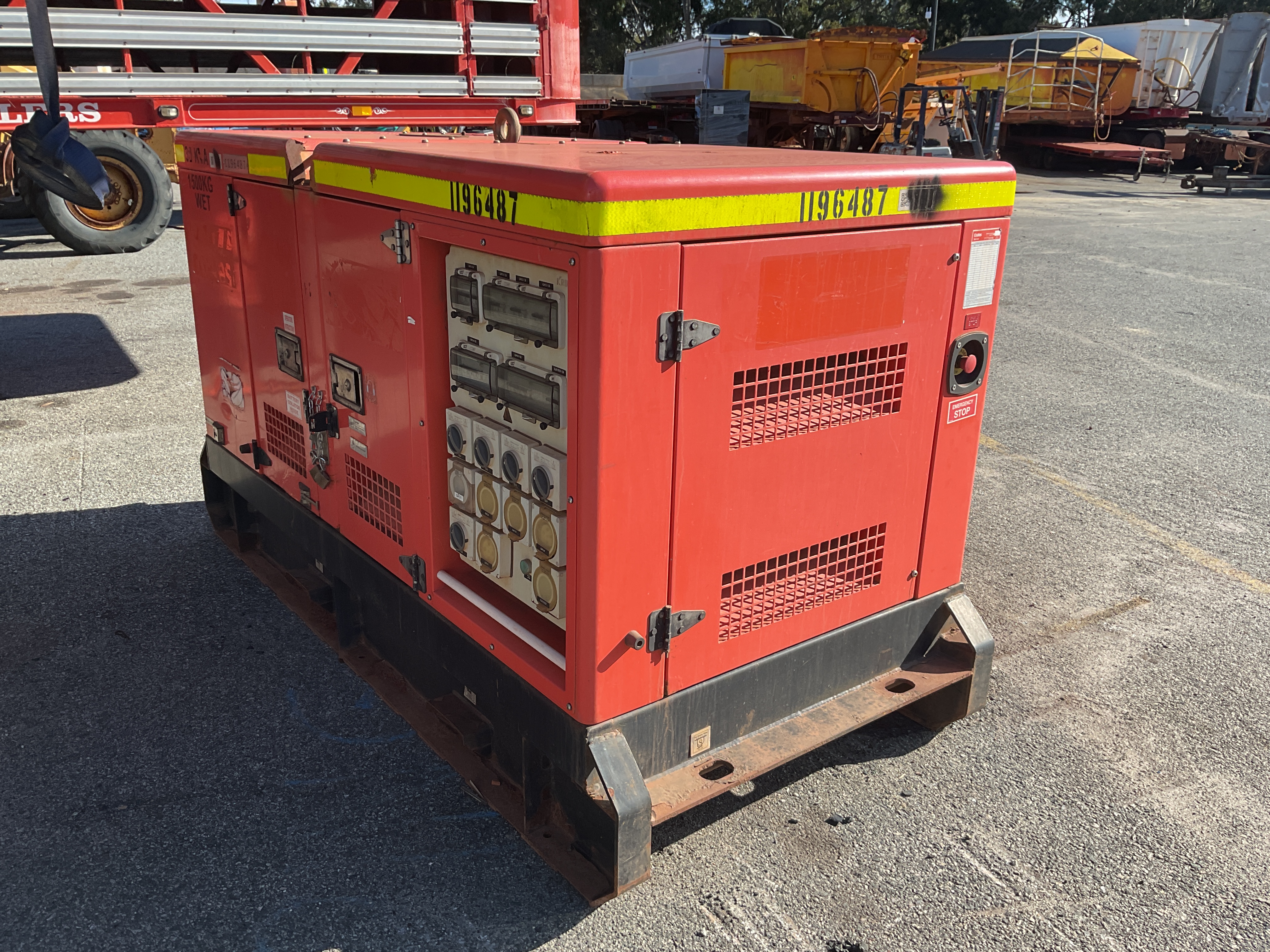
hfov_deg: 61.7
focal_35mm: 29
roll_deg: -0.2
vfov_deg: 48.2
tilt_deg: -19.9
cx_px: 635
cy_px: 476
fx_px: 1064
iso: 16
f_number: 1.8
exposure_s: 1/944
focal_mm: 3
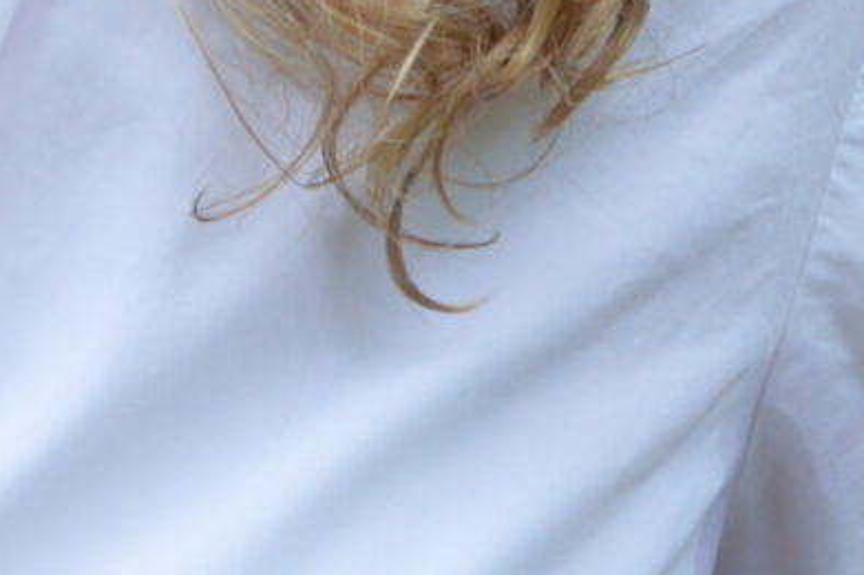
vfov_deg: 2.4
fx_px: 13644
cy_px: -1008
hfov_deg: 3.6
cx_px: -391
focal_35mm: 569
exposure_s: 1/160
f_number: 5
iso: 400
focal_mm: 58
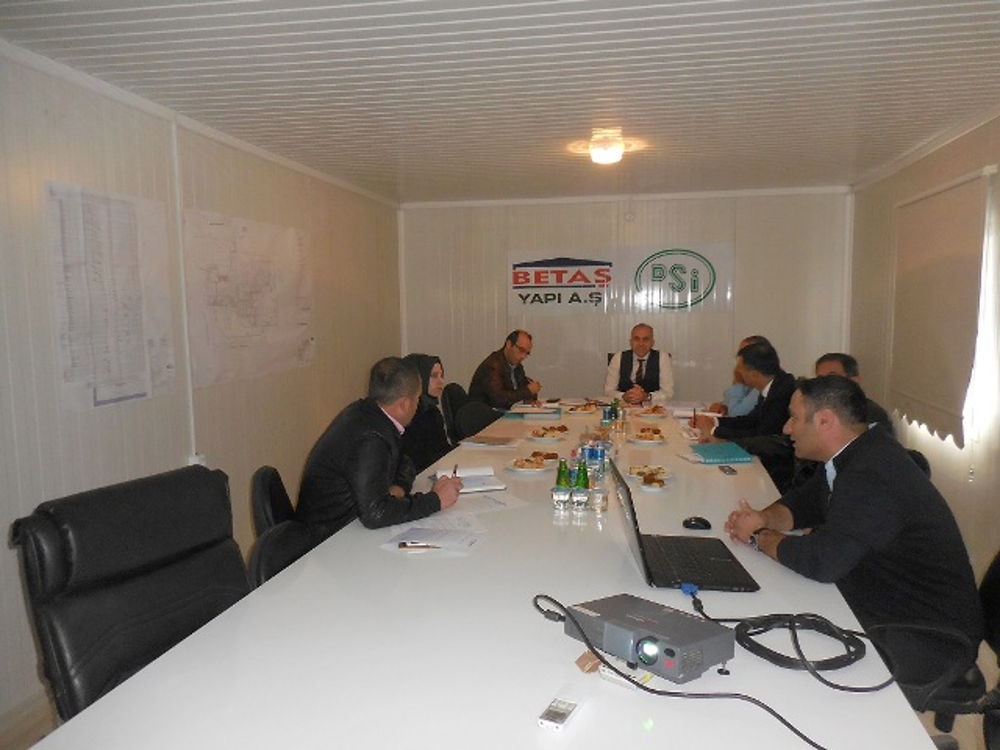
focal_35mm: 25
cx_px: 500
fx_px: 722
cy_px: 375
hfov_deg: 69.4
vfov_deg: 54.9
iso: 400
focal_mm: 4.5
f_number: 3.7
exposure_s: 1/25
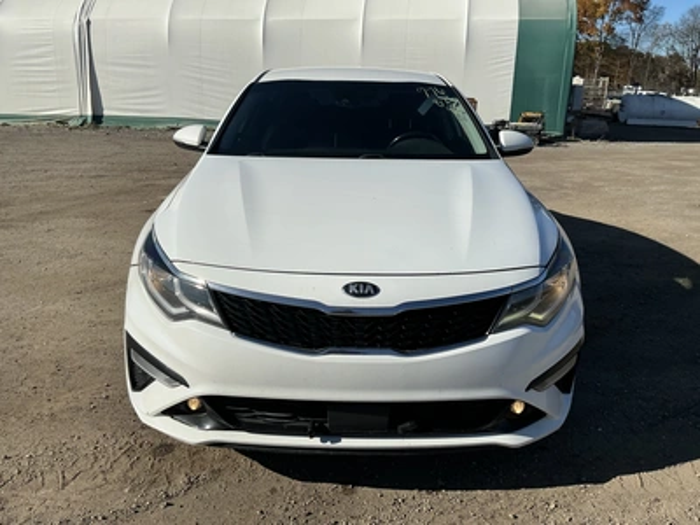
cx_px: 350
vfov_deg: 49.7
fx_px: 566
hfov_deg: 63.4
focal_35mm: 28
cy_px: 262
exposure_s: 1/4065
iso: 25
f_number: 1.8
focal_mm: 3
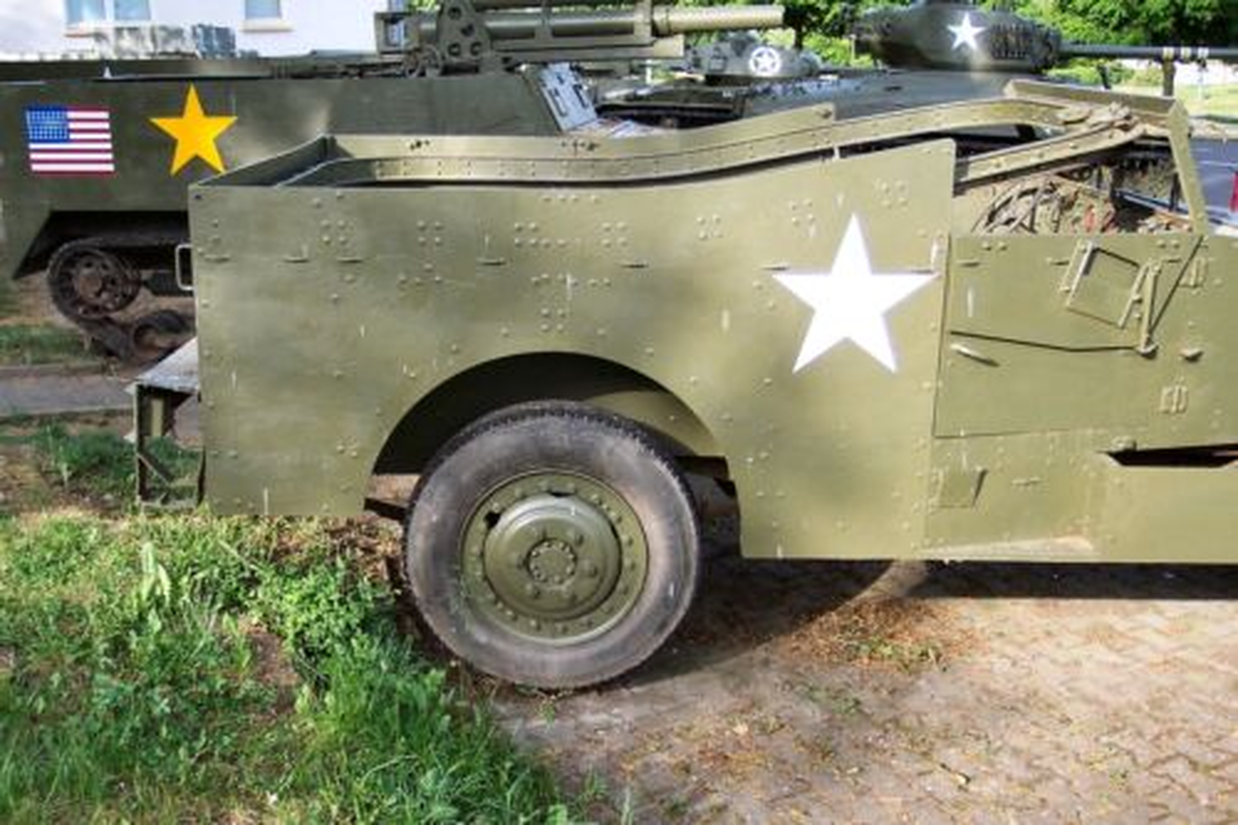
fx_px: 1306
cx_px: 619
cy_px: 412
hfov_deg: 50.7
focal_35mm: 38
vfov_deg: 35.0
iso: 120
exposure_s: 1/350
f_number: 2.8
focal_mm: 8
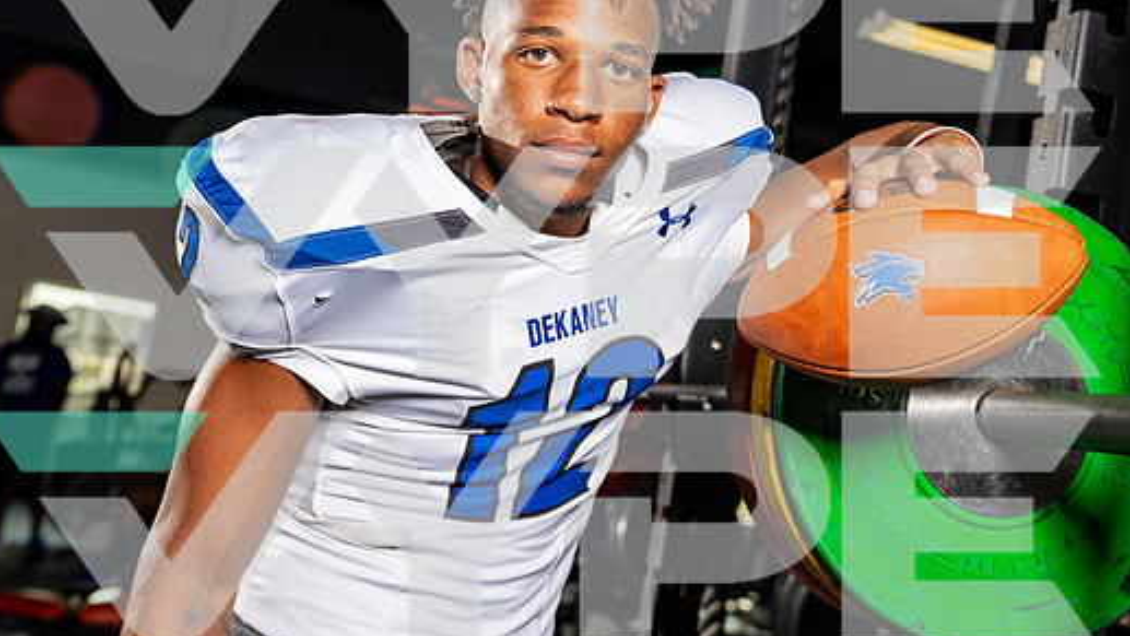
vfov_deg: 25.4
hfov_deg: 43.7
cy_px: 263
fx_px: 1408
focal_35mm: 47
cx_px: 544
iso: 100
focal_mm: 40
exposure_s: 1/250
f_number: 4.5
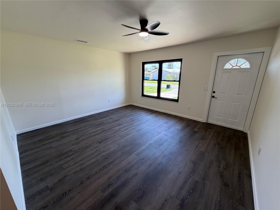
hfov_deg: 102.1
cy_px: 105
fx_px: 113
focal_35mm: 14
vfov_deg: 85.7
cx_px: 140
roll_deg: +0.3
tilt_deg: -14.8
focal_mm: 2.22
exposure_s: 1/120
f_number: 2.2
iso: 80
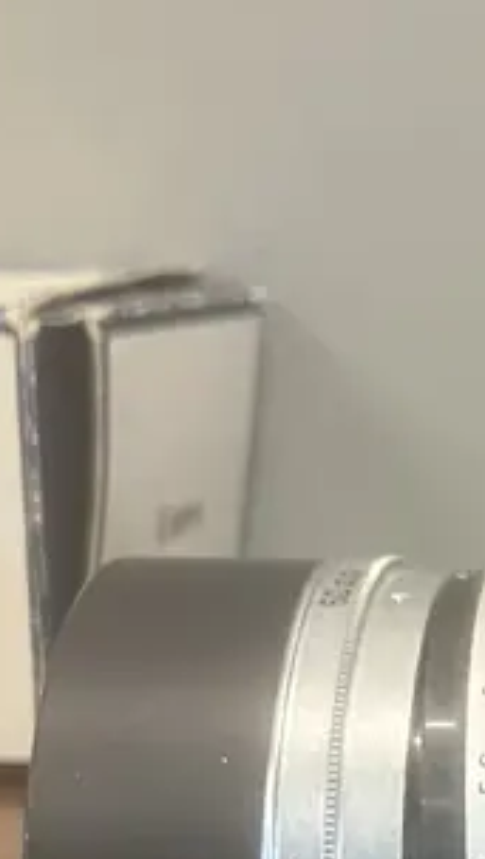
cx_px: 959
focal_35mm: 103
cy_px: 876
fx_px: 2349
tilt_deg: -13.4
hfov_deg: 10.8
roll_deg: -1.7
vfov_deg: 20.0
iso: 250
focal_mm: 3.99
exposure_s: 1/33
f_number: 1.8
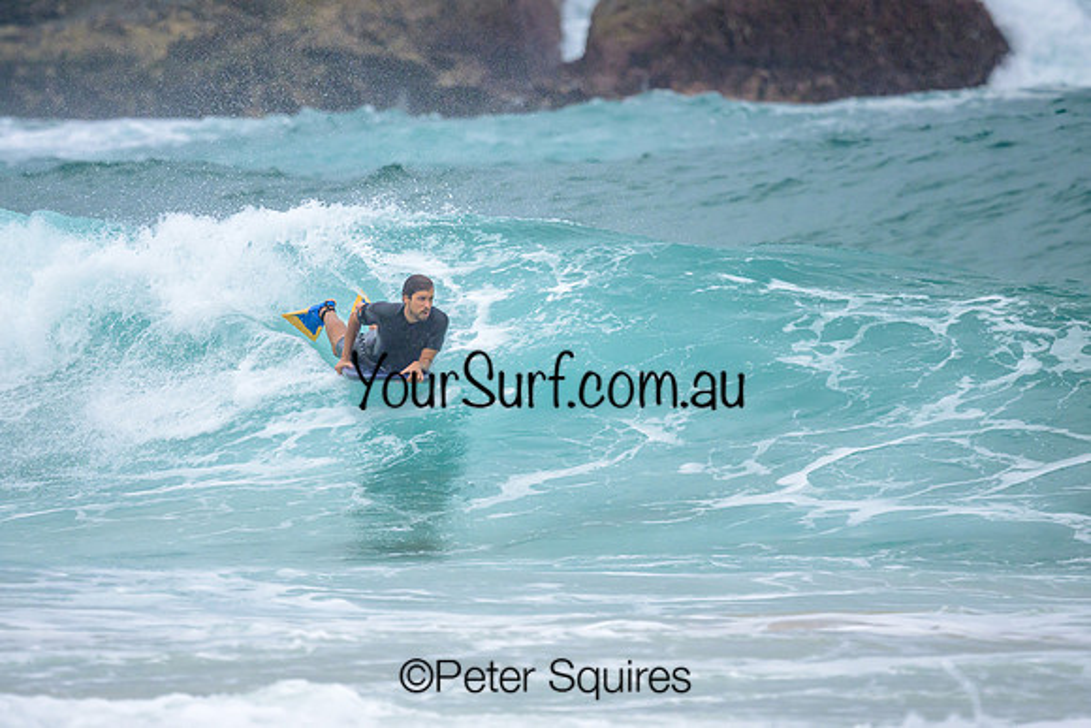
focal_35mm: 1100
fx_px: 33342
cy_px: 354
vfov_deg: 1.3
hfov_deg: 1.9
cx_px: 480
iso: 500
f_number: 6.3
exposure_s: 1/2000
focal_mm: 800
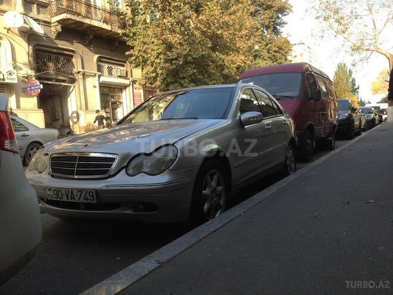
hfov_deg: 55.4
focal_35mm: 33
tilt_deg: +0.3
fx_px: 375
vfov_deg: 42.9
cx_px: 196
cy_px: 148
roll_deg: +4.5
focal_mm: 4.12
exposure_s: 1/301
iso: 50
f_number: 2.4
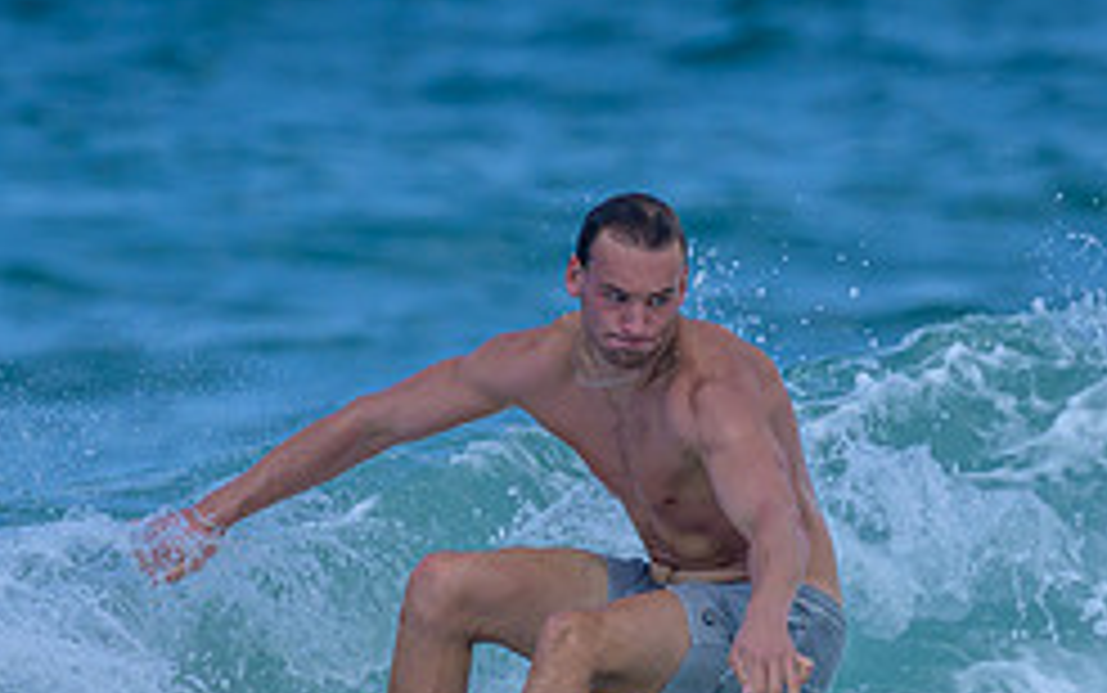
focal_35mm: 2622
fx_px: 79140
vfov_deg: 0.5
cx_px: 407
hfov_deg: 0.8
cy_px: 646
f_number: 6.3
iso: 320
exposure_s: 1/2000
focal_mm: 800
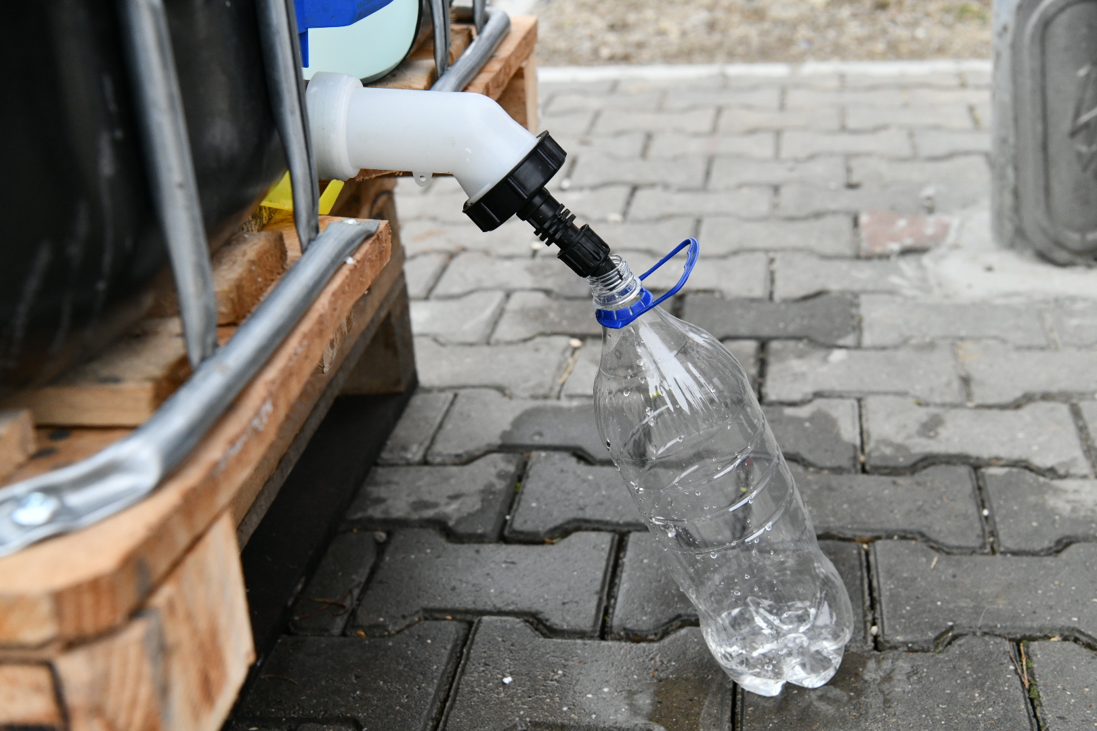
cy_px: 366
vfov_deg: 27.0
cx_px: 548
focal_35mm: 50
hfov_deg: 39.6
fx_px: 1523
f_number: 6.3
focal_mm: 50
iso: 1600
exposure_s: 1/1000
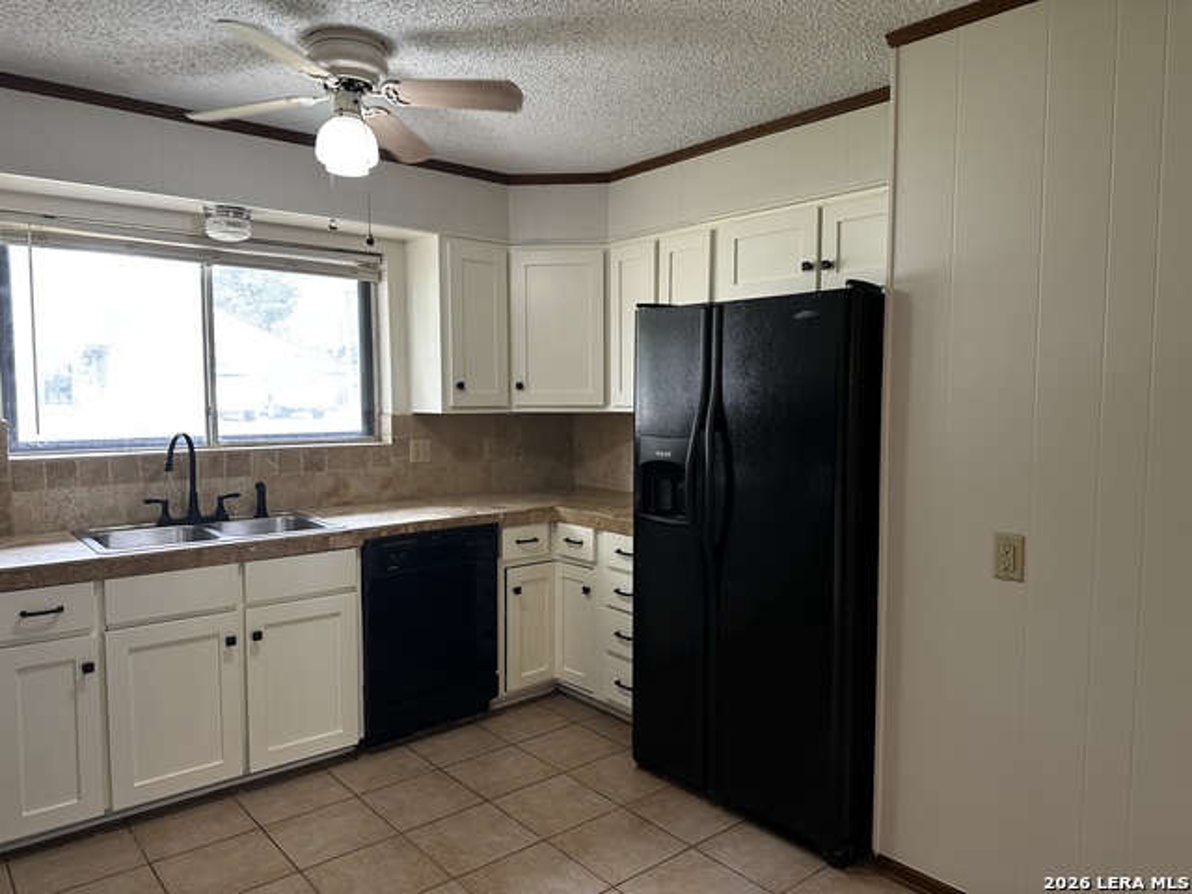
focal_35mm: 24
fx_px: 826
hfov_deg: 71.6
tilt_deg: -2.9
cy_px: 447
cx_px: 596
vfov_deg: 56.8
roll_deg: +0.3
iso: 160
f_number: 1.78
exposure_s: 1/60
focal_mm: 6.86
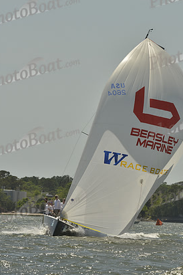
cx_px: 115
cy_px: 97
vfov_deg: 7.3
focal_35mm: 282
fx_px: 2150
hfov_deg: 4.9
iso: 280
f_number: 10
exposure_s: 1/1600
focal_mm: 200
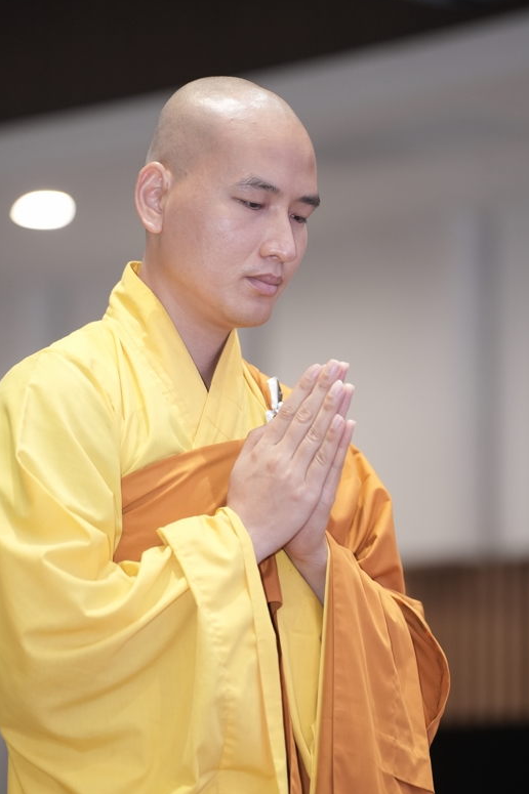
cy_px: 461
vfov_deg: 11.4
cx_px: 233
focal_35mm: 180
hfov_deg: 7.6
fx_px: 3971
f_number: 2.8
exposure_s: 1/160
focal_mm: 143
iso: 1600
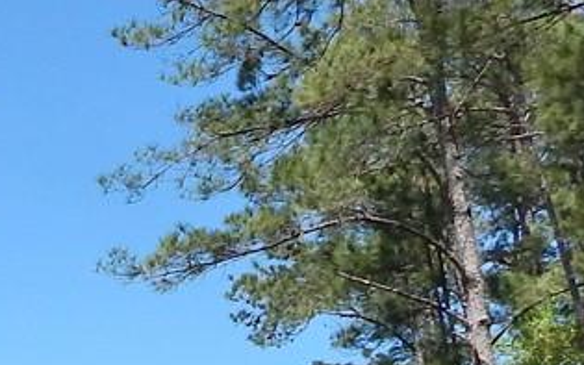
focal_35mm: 124
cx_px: -408
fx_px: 1974
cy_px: 398
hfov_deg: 15.0
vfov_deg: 10.4
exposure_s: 1/1250
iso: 125
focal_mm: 4
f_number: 3
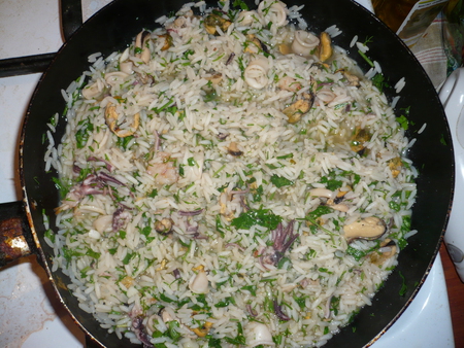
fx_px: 469
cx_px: 232
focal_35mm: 35
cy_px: 174
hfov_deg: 52.6
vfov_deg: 40.7
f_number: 2.8
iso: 100
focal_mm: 5.8
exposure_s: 1/30
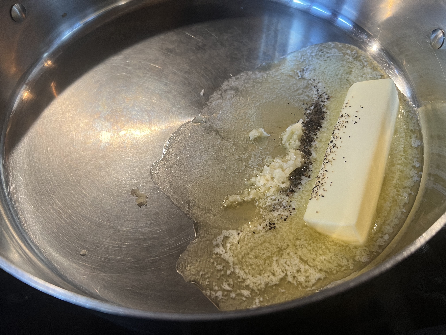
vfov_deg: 53.1
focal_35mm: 26
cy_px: 168
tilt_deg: -58.6
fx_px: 335
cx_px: 223
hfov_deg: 67.3
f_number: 1.5
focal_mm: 5.7
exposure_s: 1/60
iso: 125
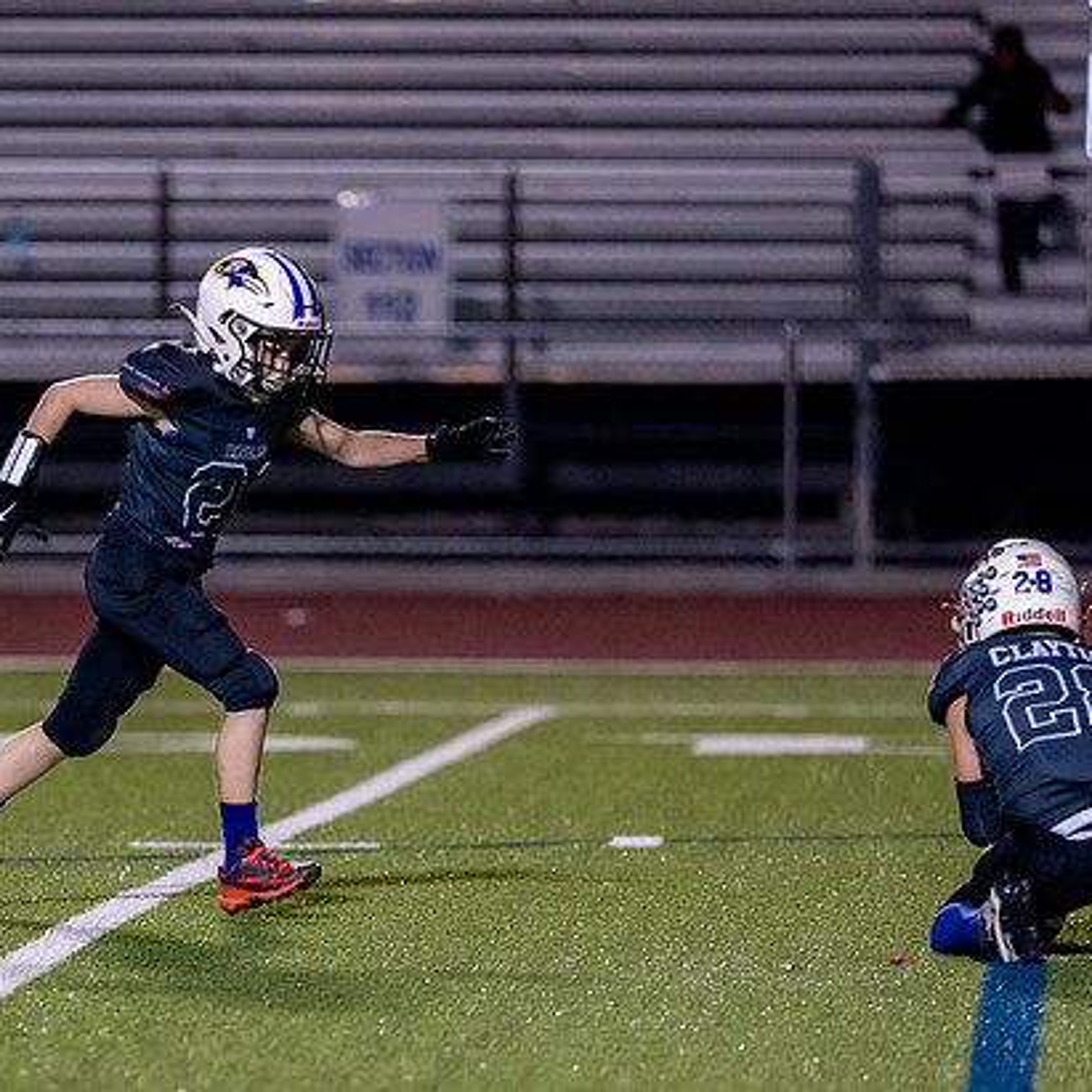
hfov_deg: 4.7
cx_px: 74
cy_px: 786
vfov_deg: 4.7
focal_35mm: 376
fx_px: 13420
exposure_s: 1/1000
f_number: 2.8
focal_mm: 200
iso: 2500
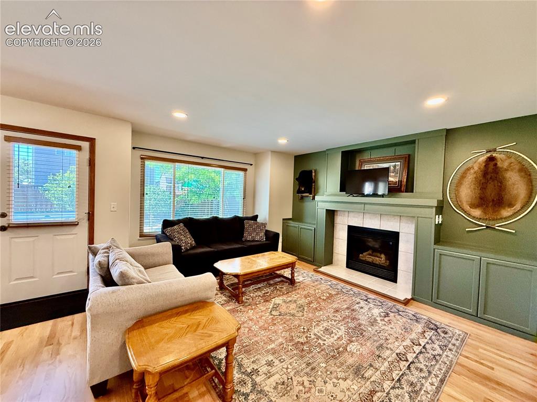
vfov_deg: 85.6
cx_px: 268
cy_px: 201
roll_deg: -2.7
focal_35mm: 14
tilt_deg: -1.2
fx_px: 217
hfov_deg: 102.1
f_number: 2.2
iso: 320
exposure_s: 1/120
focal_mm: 2.22
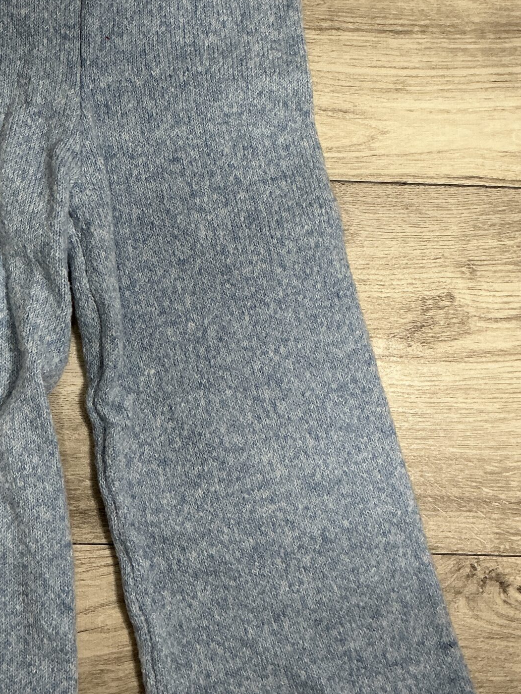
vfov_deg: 36.0
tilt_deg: -83.6
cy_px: 280
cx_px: 139
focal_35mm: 53
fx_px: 1063
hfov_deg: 27.2
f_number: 1.8
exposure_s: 1/60
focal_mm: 3
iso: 50
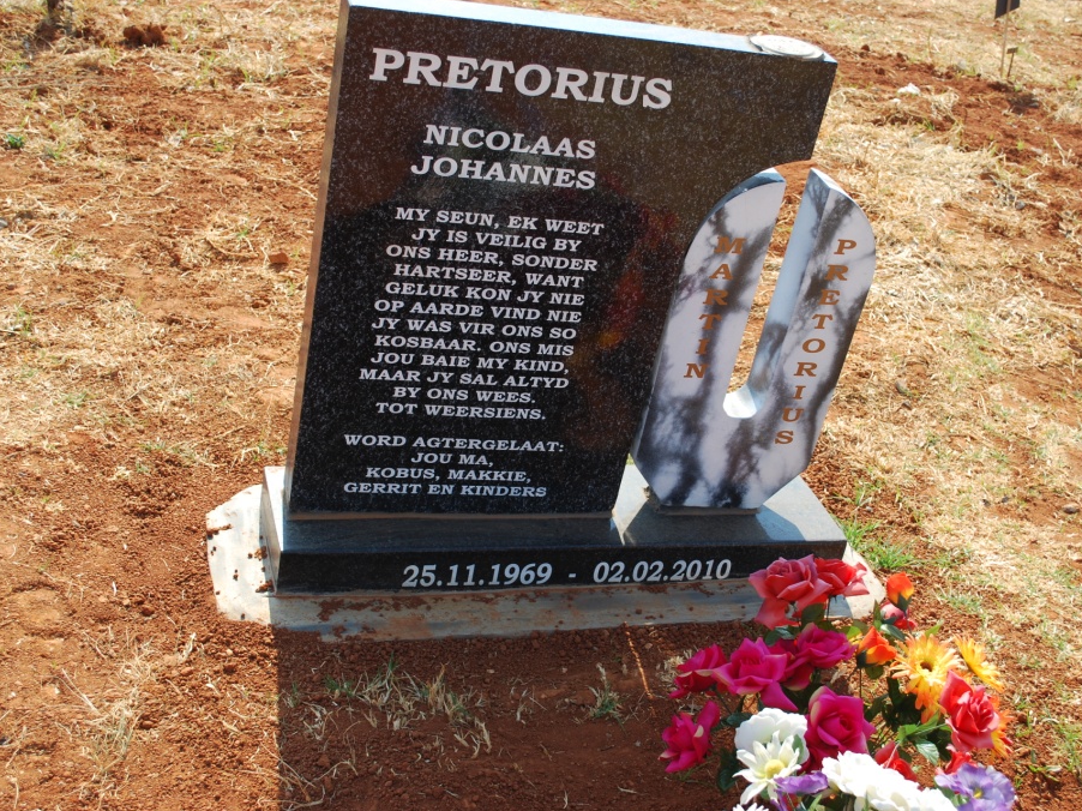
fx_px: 1486
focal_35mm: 48
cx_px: 588
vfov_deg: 30.5
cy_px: 408
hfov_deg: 40.0
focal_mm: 29
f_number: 6.3
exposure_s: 1/160
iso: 100
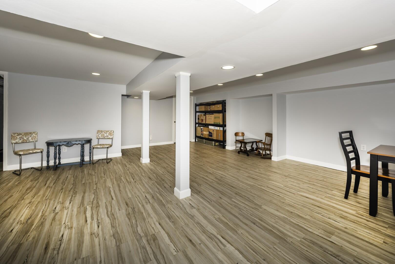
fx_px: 154
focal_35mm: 14
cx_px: 198
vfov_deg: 81.3
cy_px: 132
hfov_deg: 104.2
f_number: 5.6
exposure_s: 1/60
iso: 100
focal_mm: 14
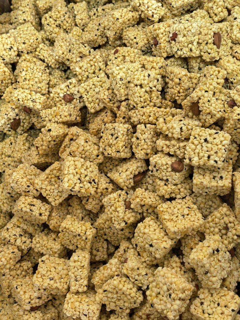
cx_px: 120
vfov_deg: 39.7
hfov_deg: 30.3
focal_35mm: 48
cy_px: 160
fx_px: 444
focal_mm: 5.75
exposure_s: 1/50
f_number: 2
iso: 200
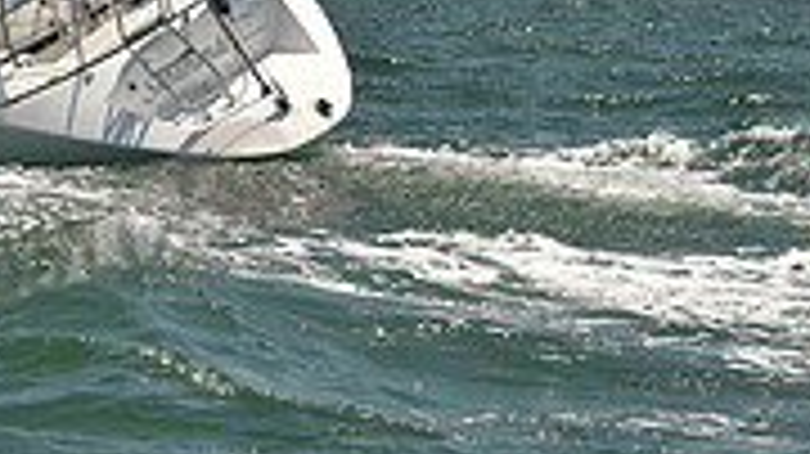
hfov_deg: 8.0
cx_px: -342
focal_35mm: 264
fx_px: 5667
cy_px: 43
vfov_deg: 4.6
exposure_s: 1/800
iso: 250
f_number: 5.6
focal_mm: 78
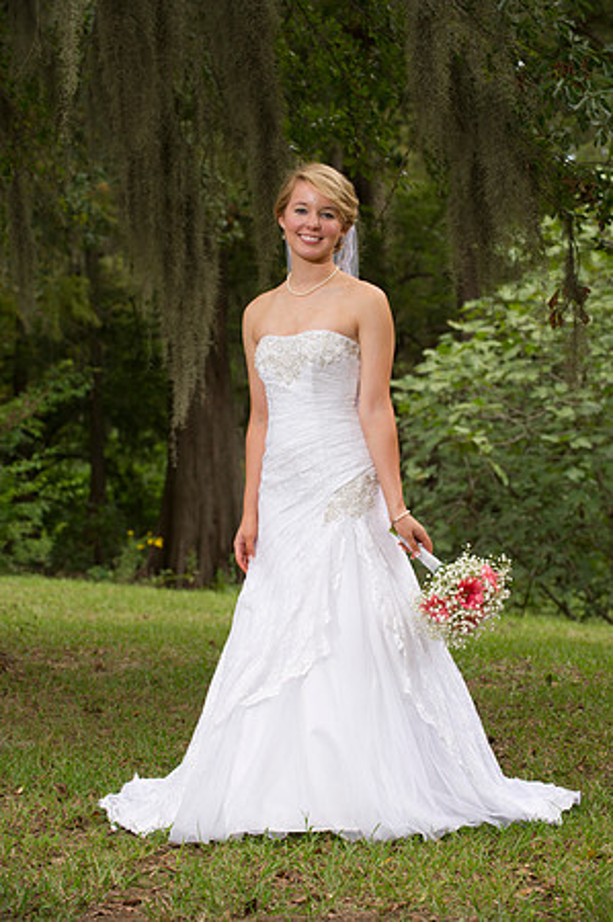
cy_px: 461
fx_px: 2816
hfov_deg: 12.4
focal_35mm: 110
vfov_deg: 18.6
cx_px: 306
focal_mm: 110
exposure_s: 1/125
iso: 500
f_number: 6.3
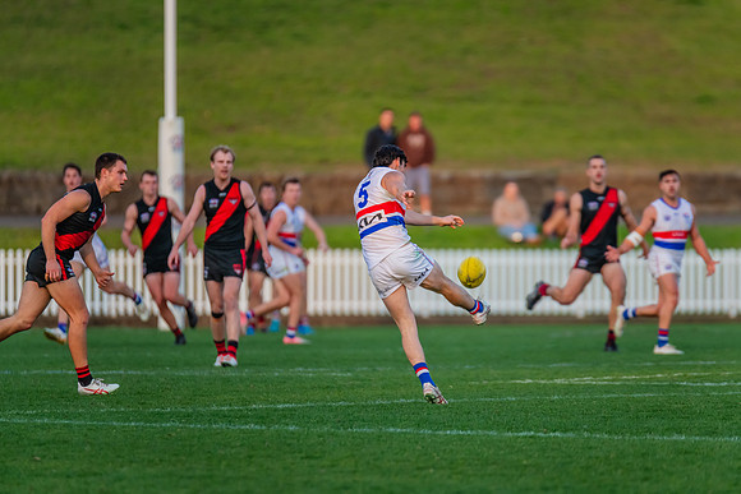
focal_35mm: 457
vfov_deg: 3.0
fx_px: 9411
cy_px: 242
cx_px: 401
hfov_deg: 4.5
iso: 1400
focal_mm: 420
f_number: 4
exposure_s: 1/1250
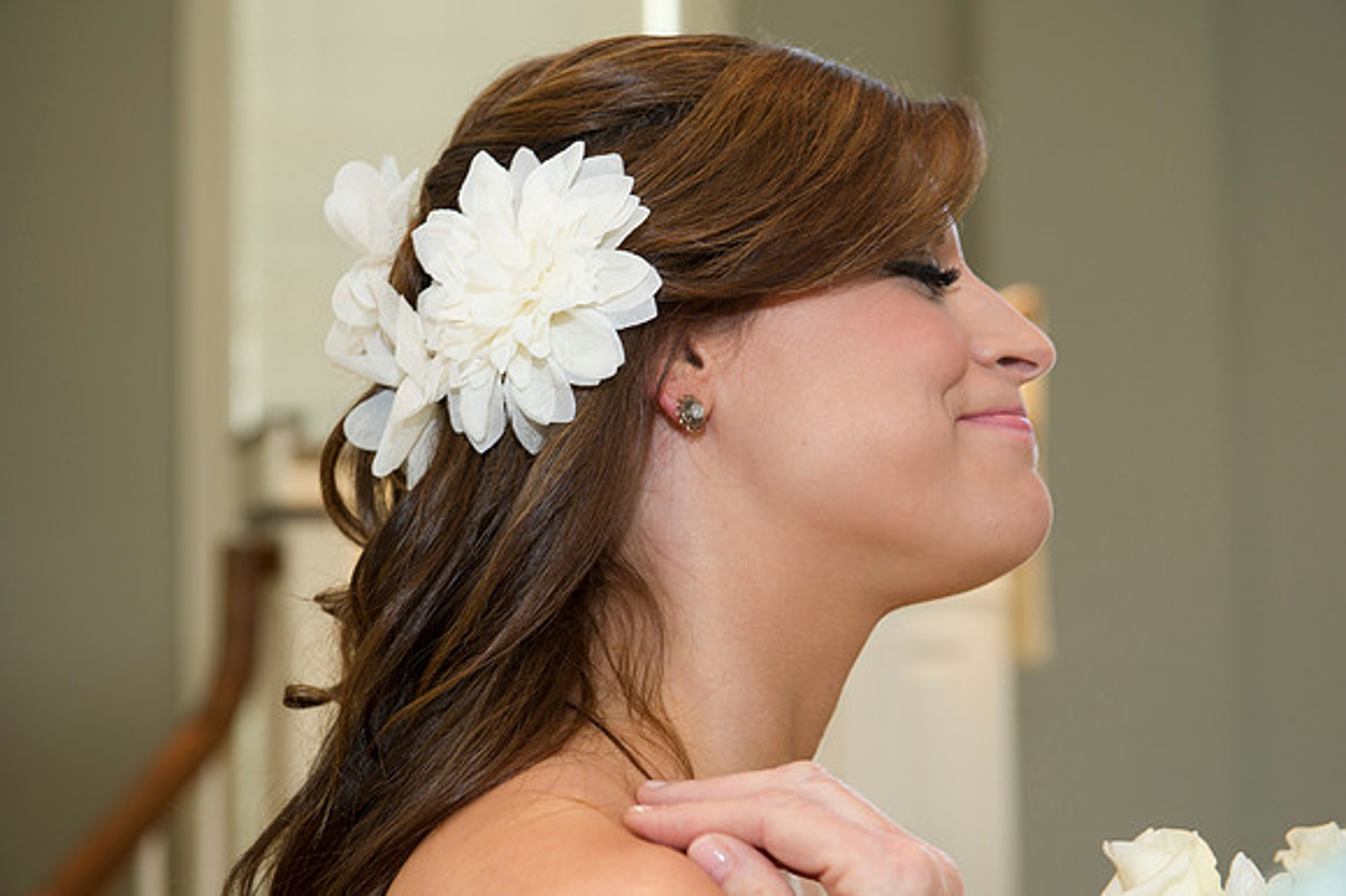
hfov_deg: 28.9
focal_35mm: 70
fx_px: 2616
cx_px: 673
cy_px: 448
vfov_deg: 19.4
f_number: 5
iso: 800
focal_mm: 70
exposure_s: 1/100
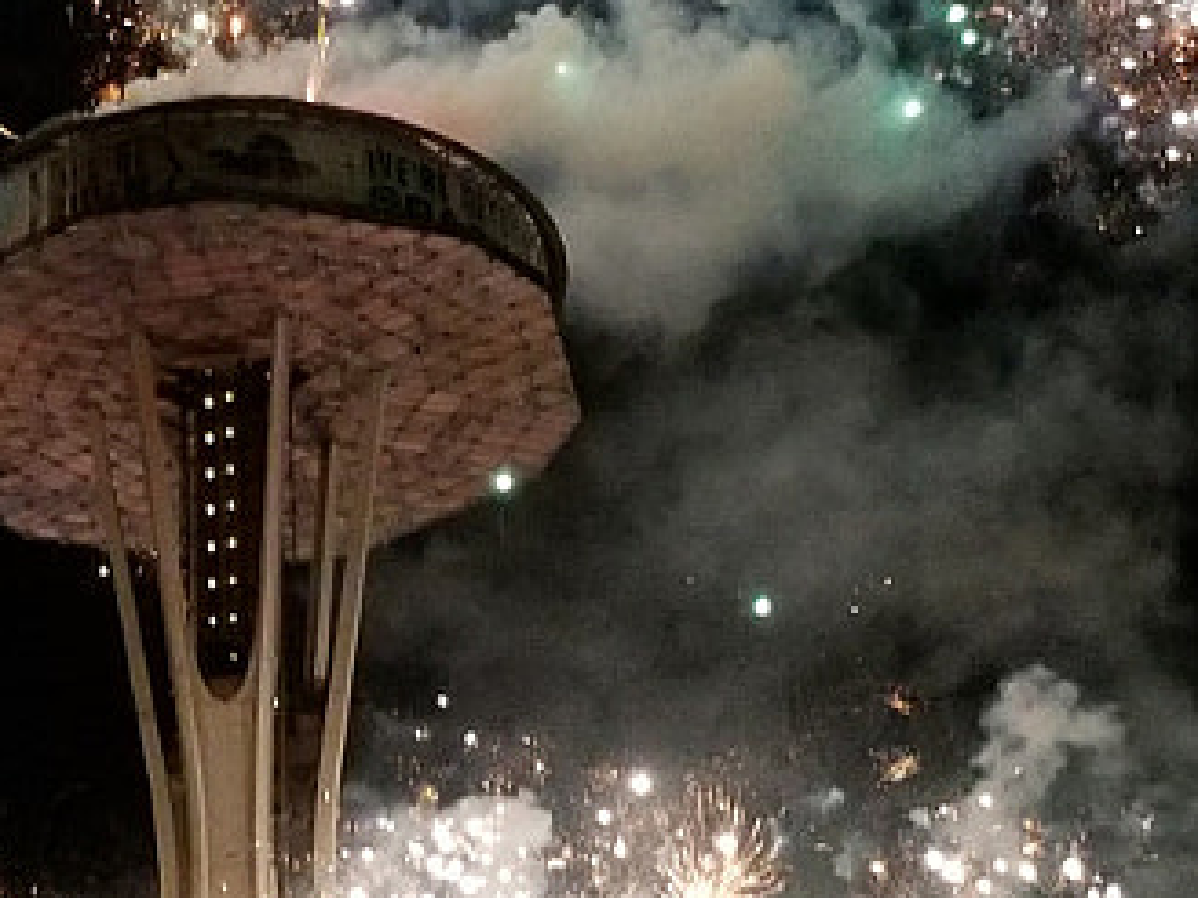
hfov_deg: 15.4
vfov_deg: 11.7
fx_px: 4395
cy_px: 336
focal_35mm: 127
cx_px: 223
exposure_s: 1/60
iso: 400
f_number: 1.7
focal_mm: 4.25
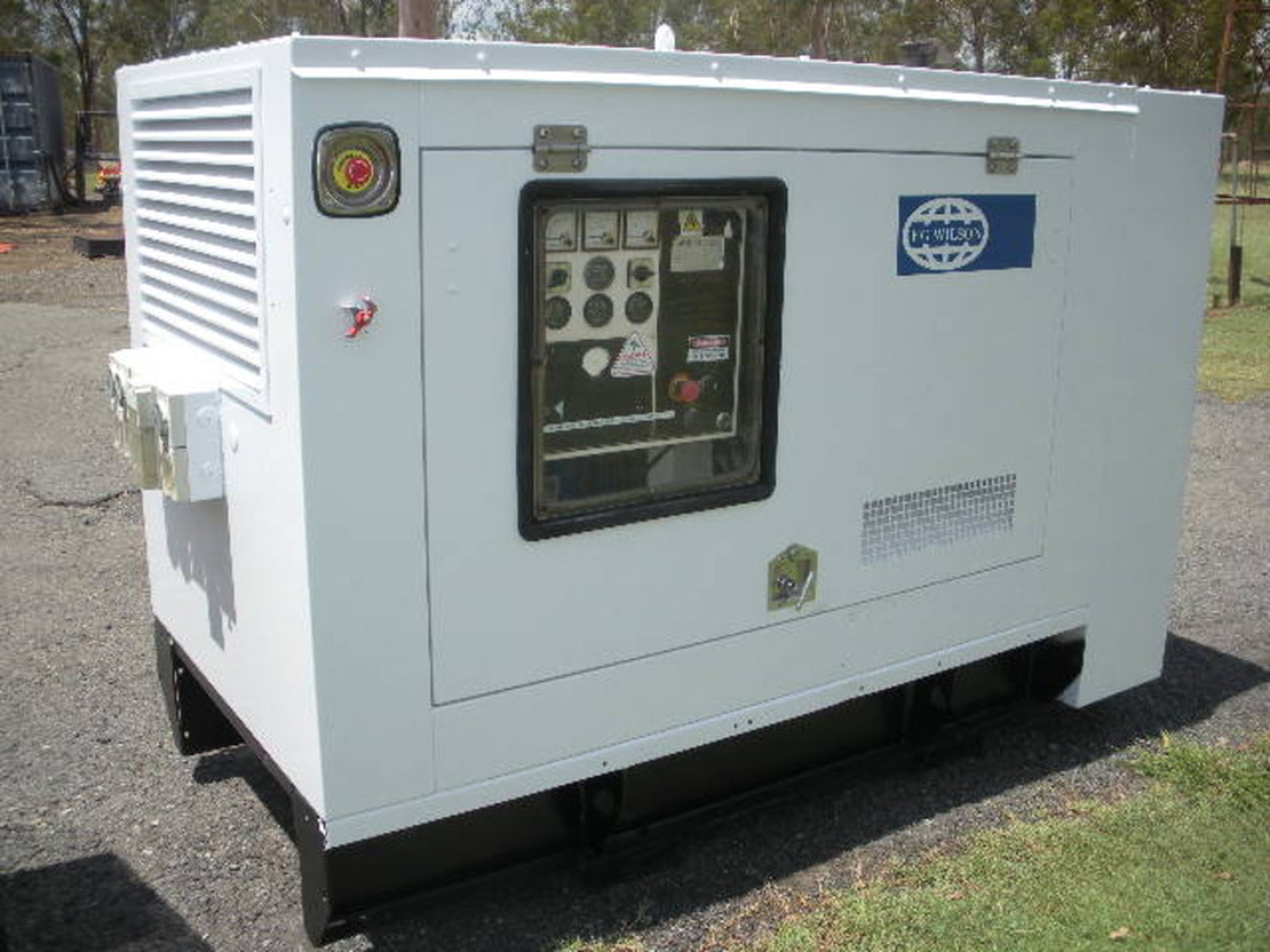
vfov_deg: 39.7
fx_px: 1321
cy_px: 476
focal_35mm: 36
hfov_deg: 51.4
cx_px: 635
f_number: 3.5
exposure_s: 1/600
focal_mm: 6.3
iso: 64
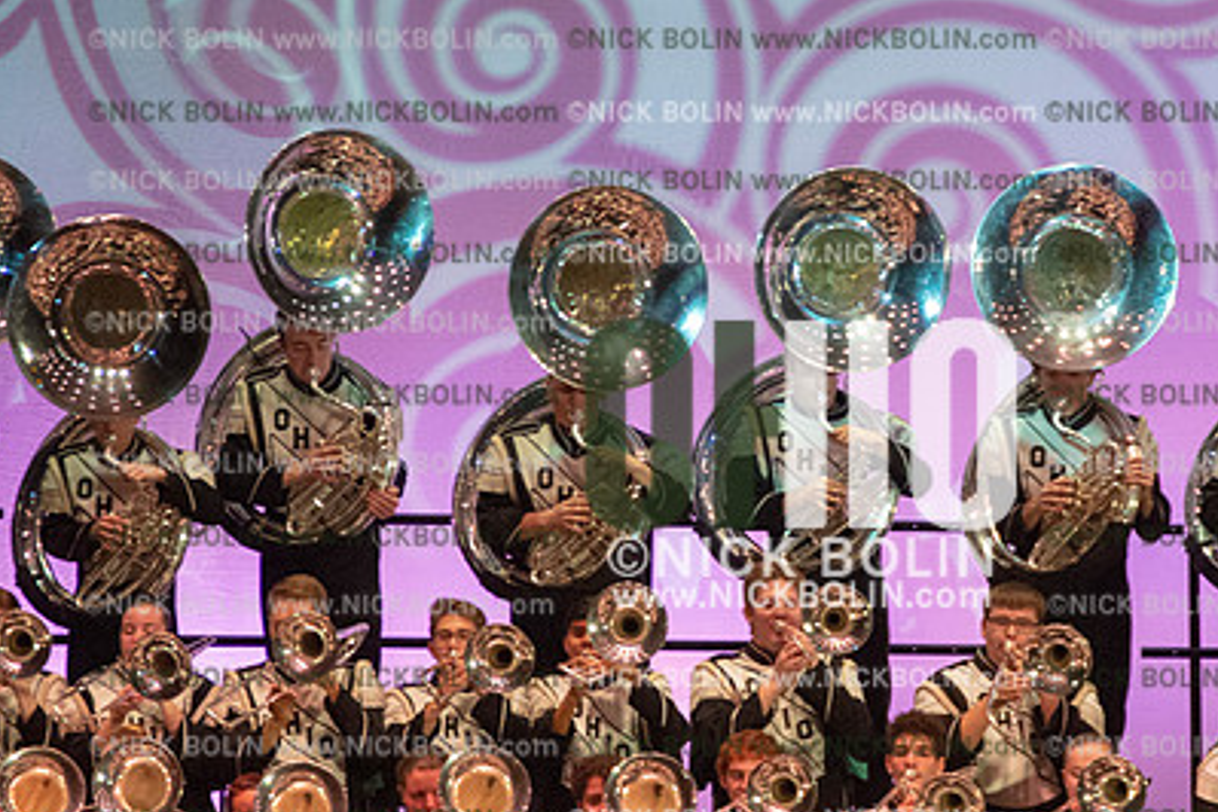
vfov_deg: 3.2
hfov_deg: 4.7
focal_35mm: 436
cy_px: 464
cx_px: 800
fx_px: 14750
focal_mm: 300
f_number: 5.6
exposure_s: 1/250
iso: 8000
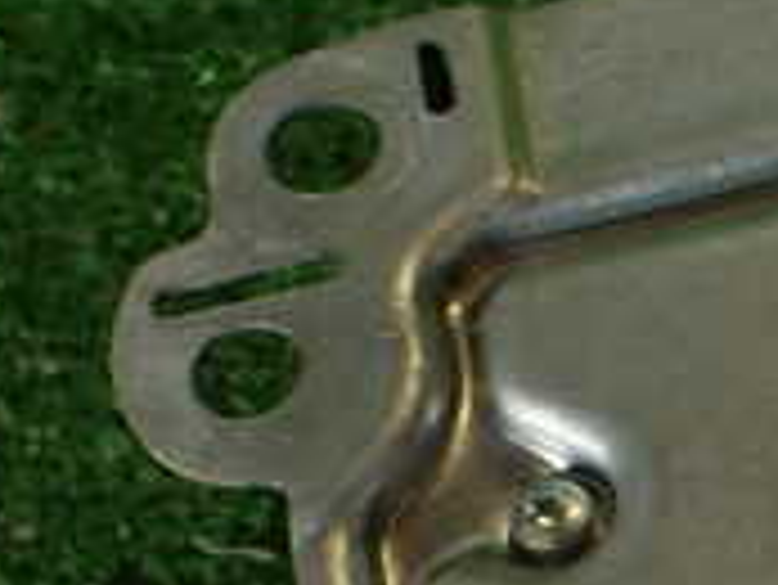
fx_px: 2339
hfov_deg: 17.5
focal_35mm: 104
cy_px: 666
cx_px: 1066
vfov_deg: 13.9
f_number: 2.3
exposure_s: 1/100
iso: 100
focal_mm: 5.4
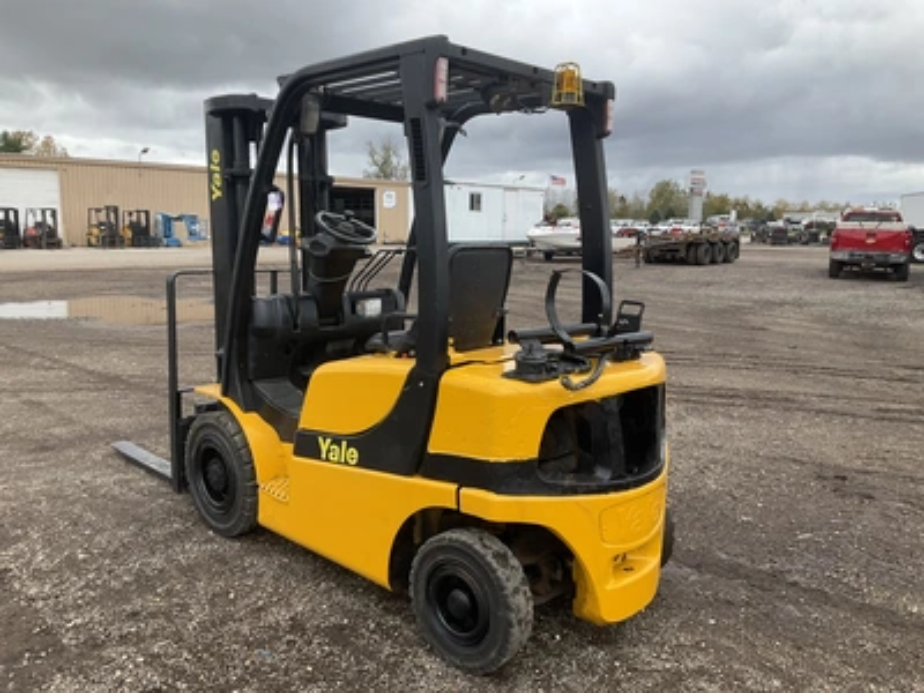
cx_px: 462
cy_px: 346
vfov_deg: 48.2
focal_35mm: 29
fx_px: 774
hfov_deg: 61.7
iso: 25
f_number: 1.8
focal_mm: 3
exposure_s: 1/279
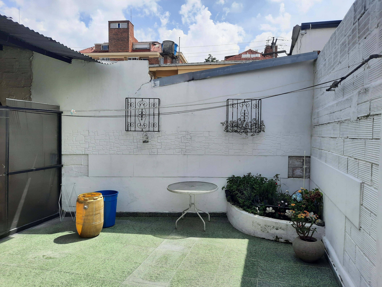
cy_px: 144
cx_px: 191
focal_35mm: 25
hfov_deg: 69.4
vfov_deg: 54.9
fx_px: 276
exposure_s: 1/817
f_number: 2
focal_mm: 4.6
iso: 32
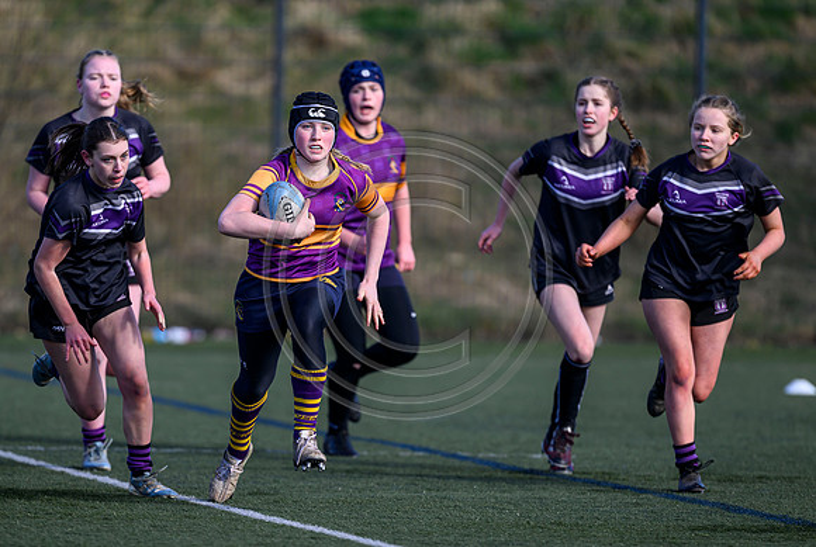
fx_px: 11791
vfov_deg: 2.7
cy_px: 339
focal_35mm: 519
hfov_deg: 4.0
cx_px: 288
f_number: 3.2
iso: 200
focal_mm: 400
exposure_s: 1/1600
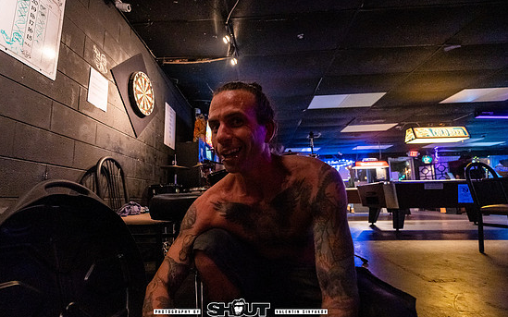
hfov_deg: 97.7
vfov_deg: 71.2
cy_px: 162
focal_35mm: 16
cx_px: 241
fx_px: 221
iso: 3200
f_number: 2.8
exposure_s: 1/250
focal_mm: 14
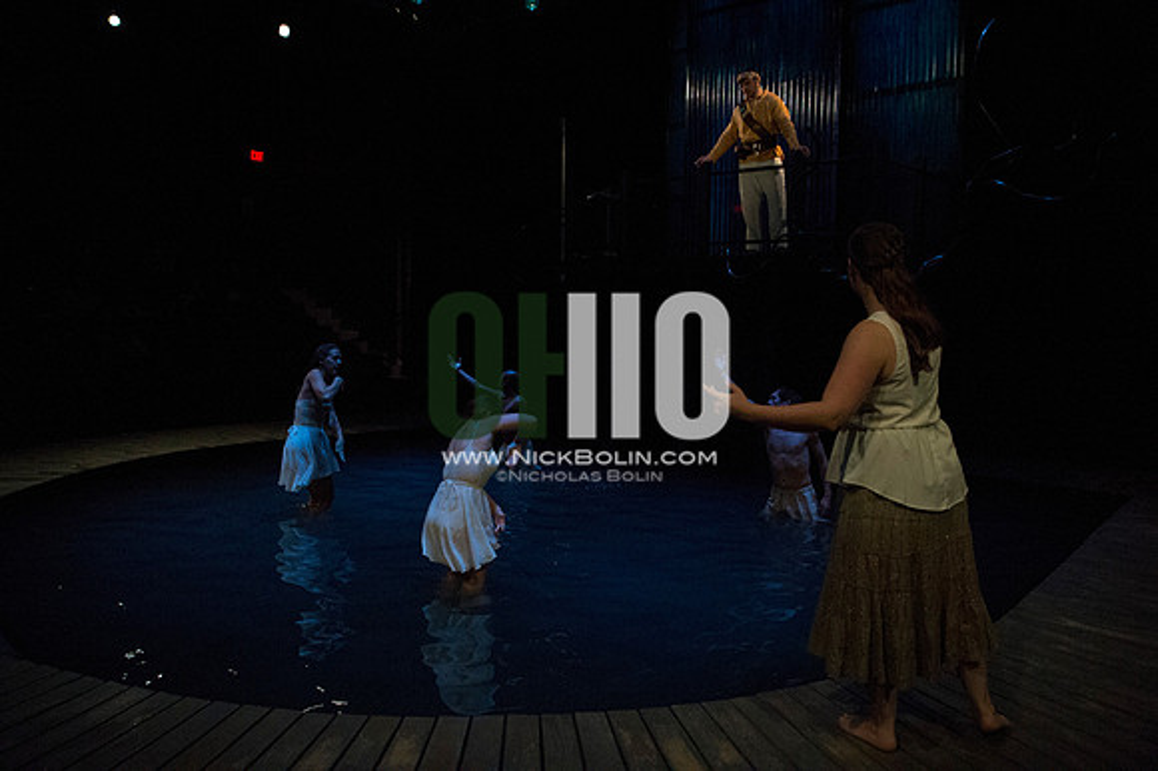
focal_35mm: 26
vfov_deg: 49.5
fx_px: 836
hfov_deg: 69.4
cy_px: 386
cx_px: 579
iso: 12800
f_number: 2.8
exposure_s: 1/500
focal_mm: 26
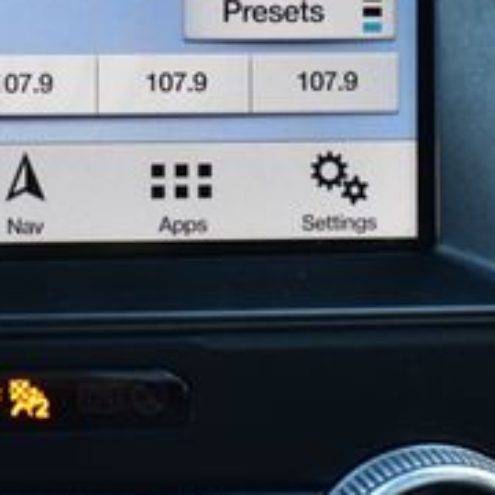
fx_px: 2055
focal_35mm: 127
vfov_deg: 13.6
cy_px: 16
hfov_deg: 13.5
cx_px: -41
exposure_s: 1/30
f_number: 7.1
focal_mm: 28
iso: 400
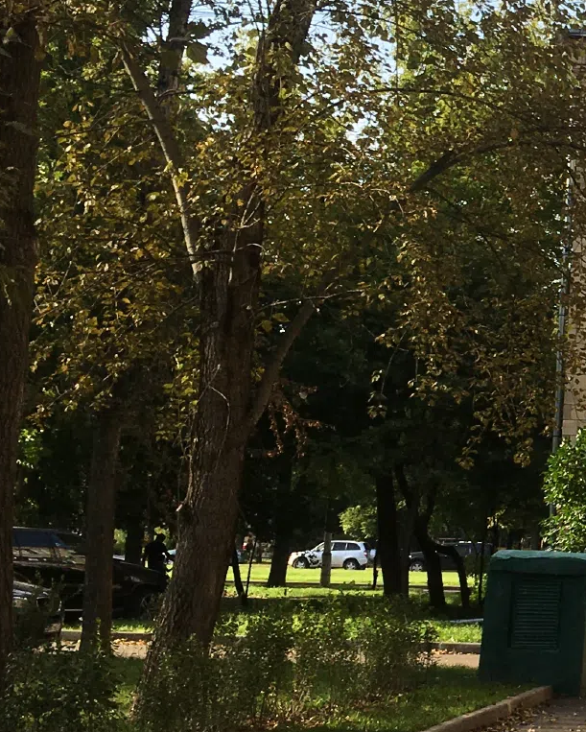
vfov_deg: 21.5
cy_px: 393
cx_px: 975
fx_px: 1928
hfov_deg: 15.4
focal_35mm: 89
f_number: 2.2
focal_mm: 4.15
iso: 25
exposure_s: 1/686
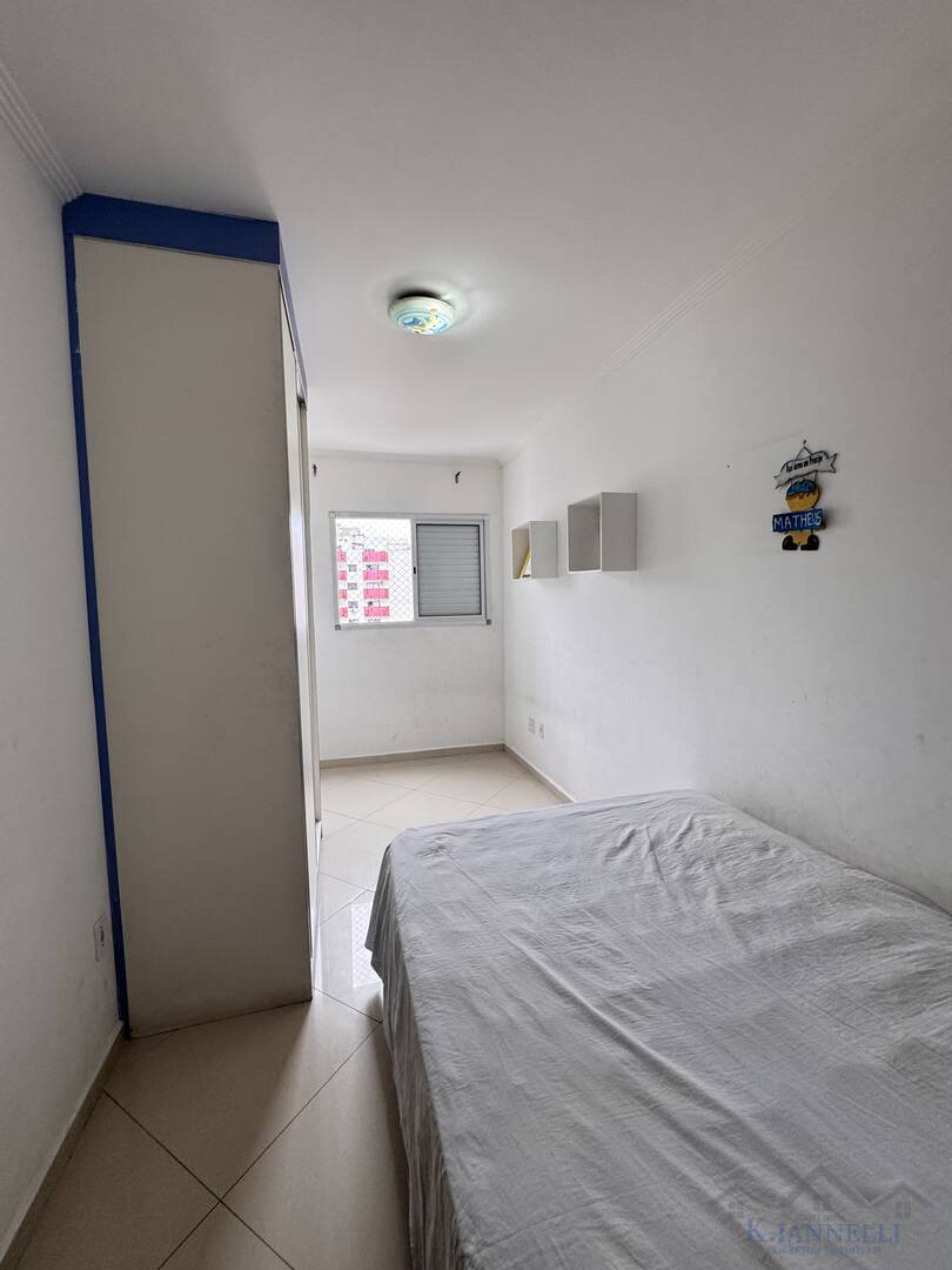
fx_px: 513
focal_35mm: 14
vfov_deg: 102.1
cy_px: 635
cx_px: 476
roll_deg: +0.8
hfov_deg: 85.7
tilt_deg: -5.0
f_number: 2.2
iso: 160
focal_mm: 2.22
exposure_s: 1/120
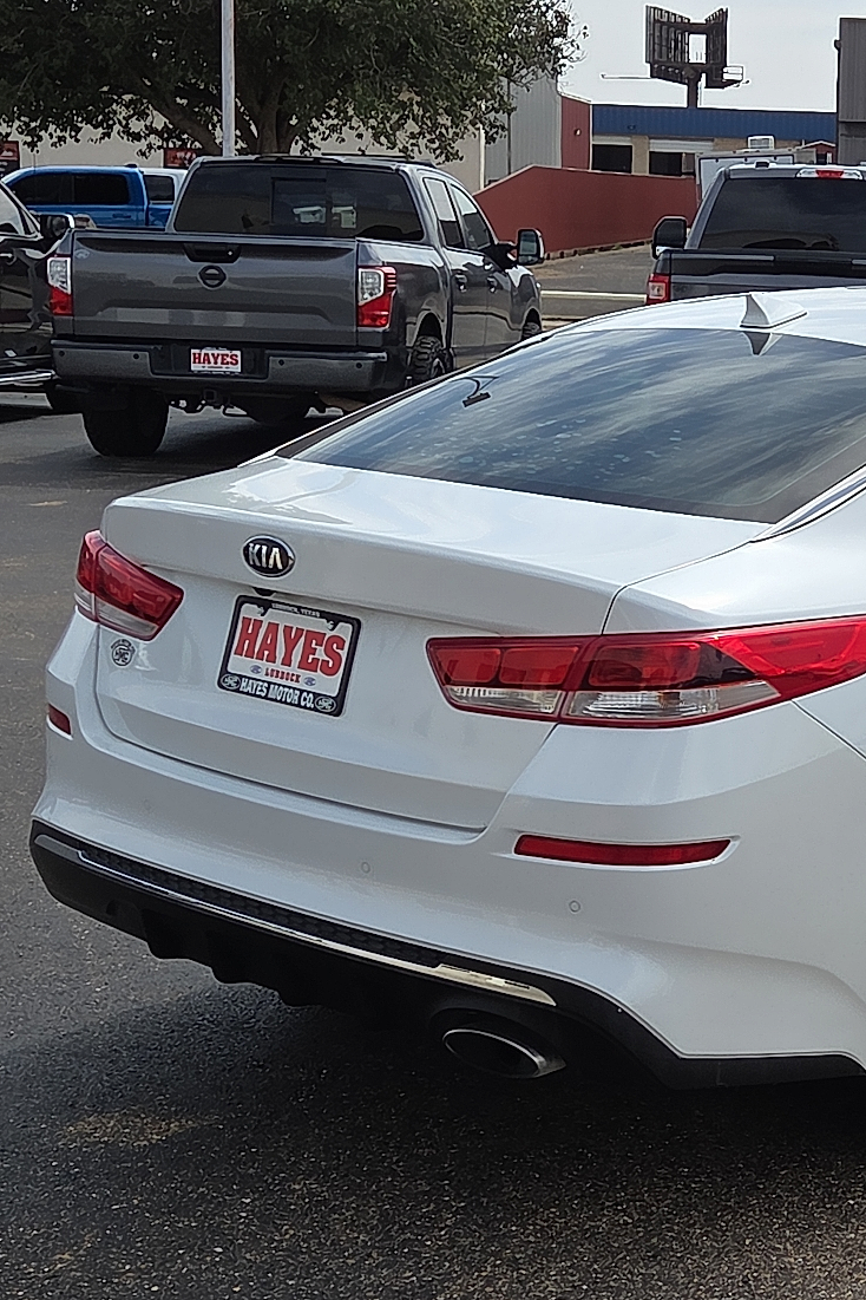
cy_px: 685
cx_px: 877
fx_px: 2453
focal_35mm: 68
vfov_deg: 29.6
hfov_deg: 19.4
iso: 77
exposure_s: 1/5000
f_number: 1.8
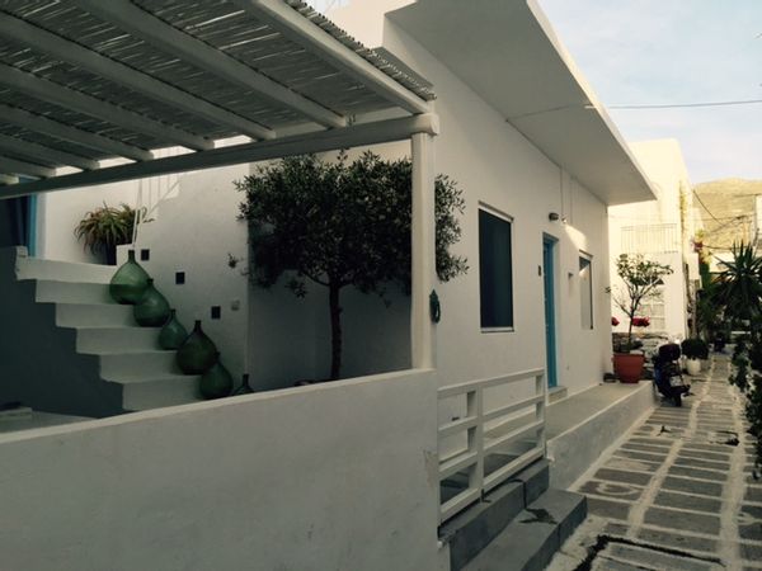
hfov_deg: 61.7
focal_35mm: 29
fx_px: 638
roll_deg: -0.6
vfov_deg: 48.2
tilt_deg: +4.7
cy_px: 286
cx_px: 381
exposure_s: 1/590
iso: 32
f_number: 2.2
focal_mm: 4.15
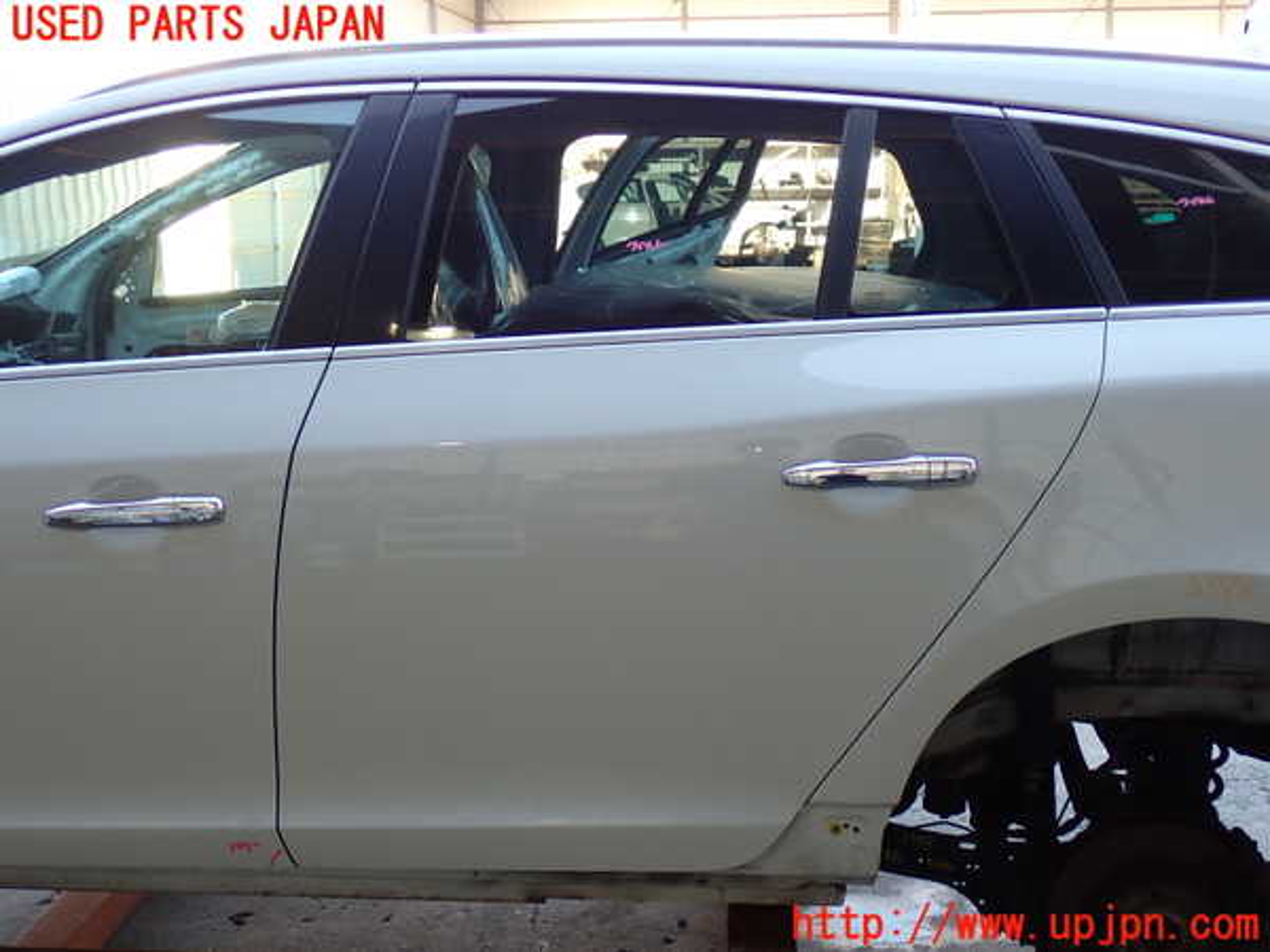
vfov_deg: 32.9
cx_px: 635
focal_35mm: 44
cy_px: 476
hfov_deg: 42.9
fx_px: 1614
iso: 200
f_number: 2.9
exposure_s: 1/80
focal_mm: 7.84
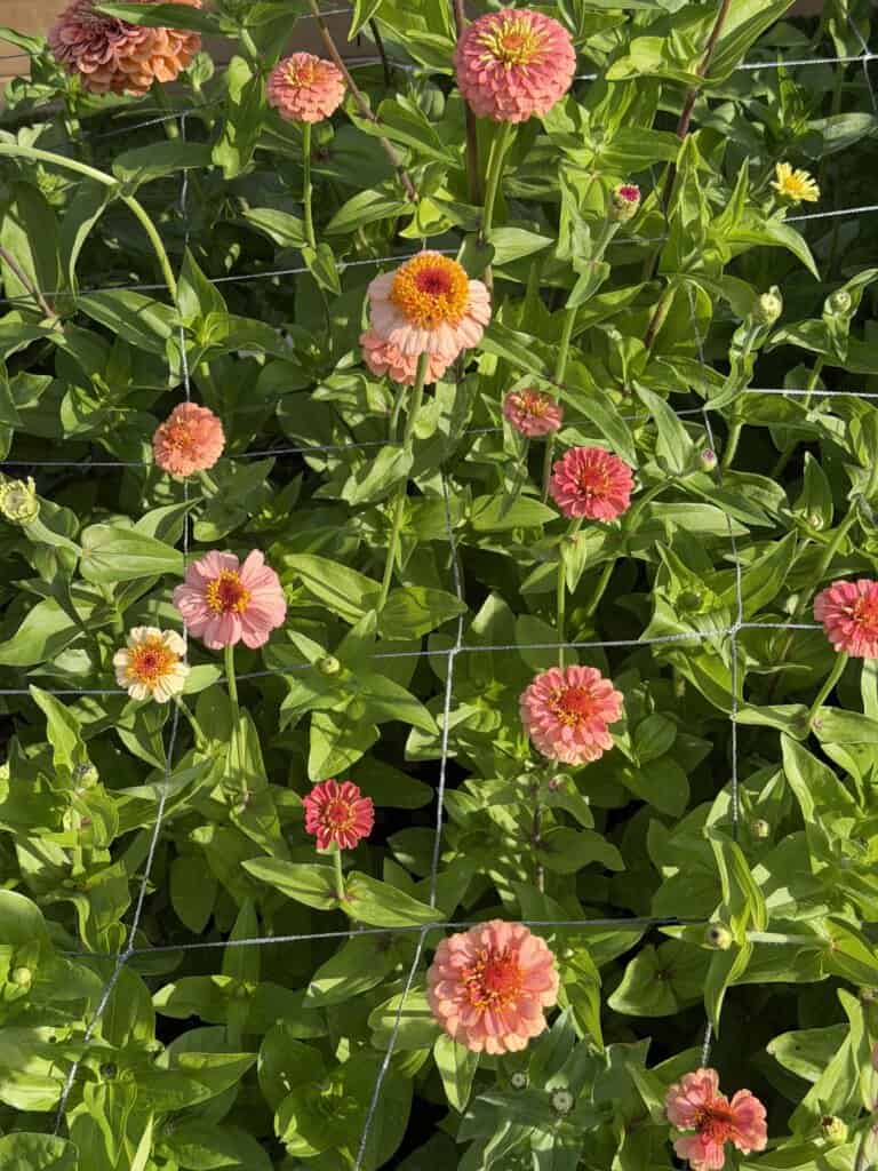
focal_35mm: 48
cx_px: 439
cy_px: 586
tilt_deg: -58.2
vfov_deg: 39.7
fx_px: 1623
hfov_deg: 30.3
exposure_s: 1/1678
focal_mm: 6.76
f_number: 1.78
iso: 80
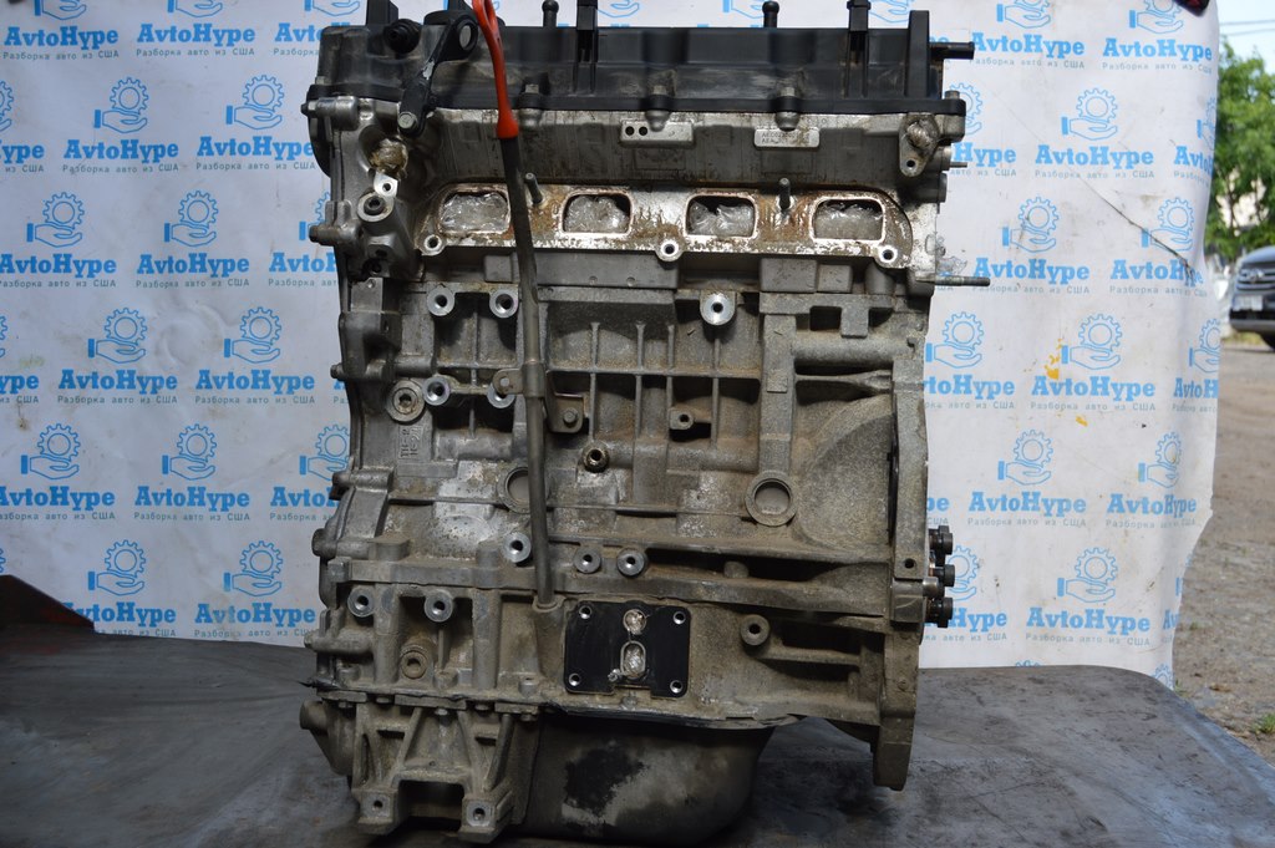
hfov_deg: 49.6
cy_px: 424
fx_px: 1380
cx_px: 638
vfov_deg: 34.2
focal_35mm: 39
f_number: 6.3
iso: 100
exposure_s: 1/160
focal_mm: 26
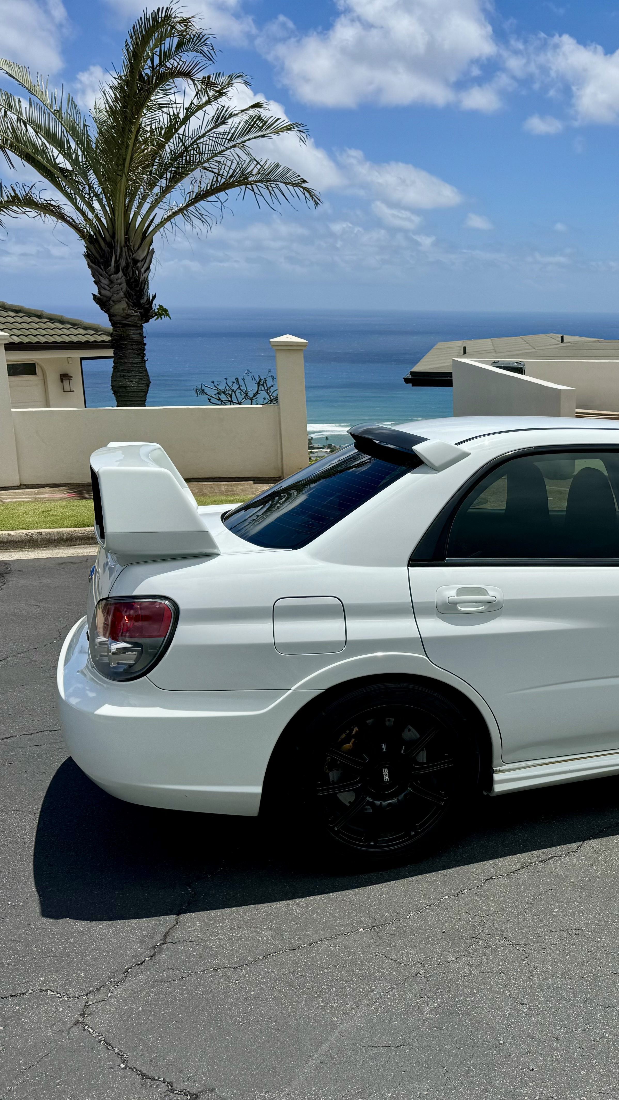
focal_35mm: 35
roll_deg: -0.6
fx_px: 1021
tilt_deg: -13.8
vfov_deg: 56.6
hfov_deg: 31.9
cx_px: 572
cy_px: 551
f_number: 1.78
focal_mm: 6.76
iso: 80
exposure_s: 1/9009
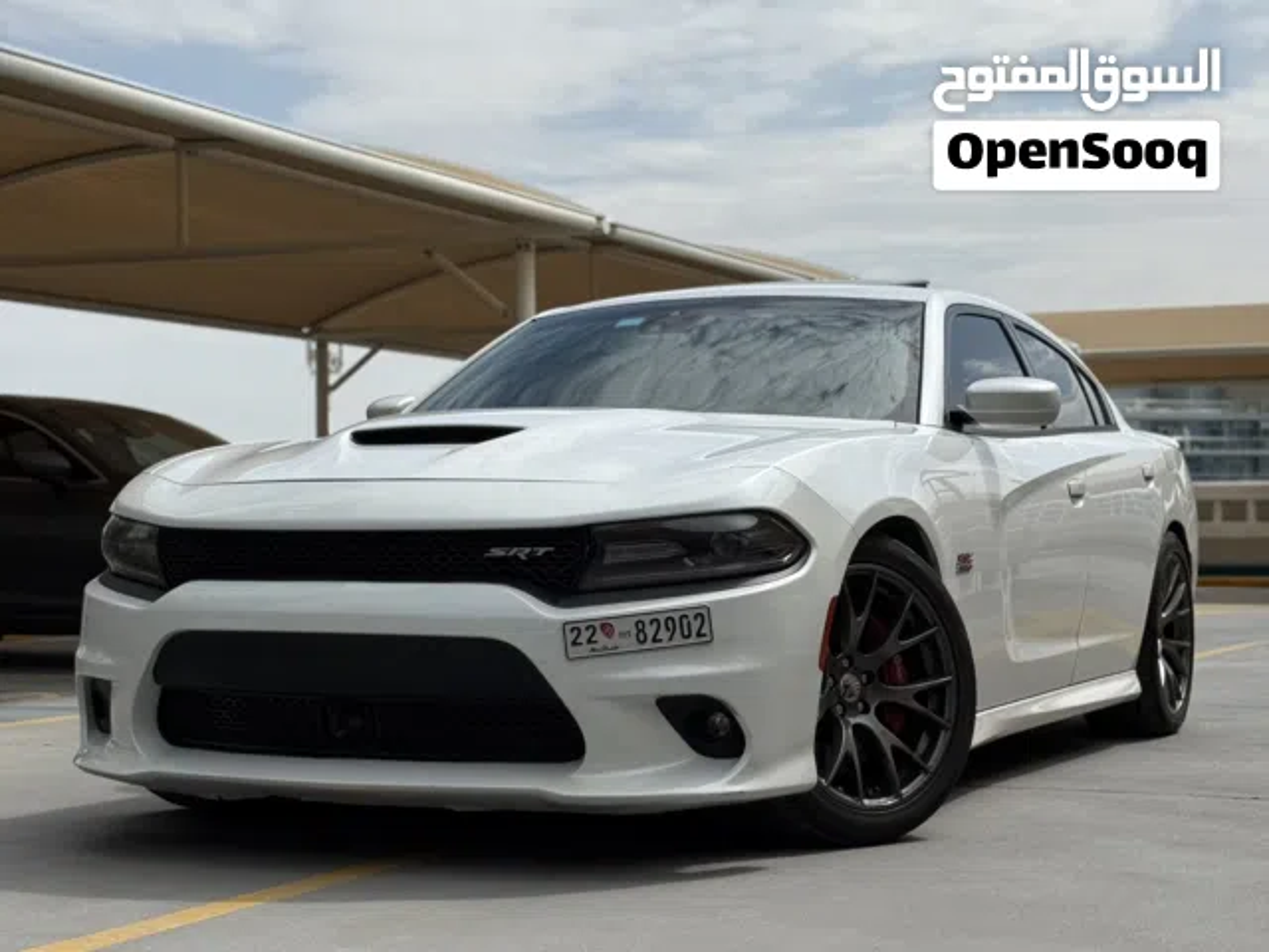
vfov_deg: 30.3
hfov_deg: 39.7
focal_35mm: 48
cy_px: 476
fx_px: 1760
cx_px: 634
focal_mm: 6.76
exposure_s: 1/11364
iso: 80
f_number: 1.78
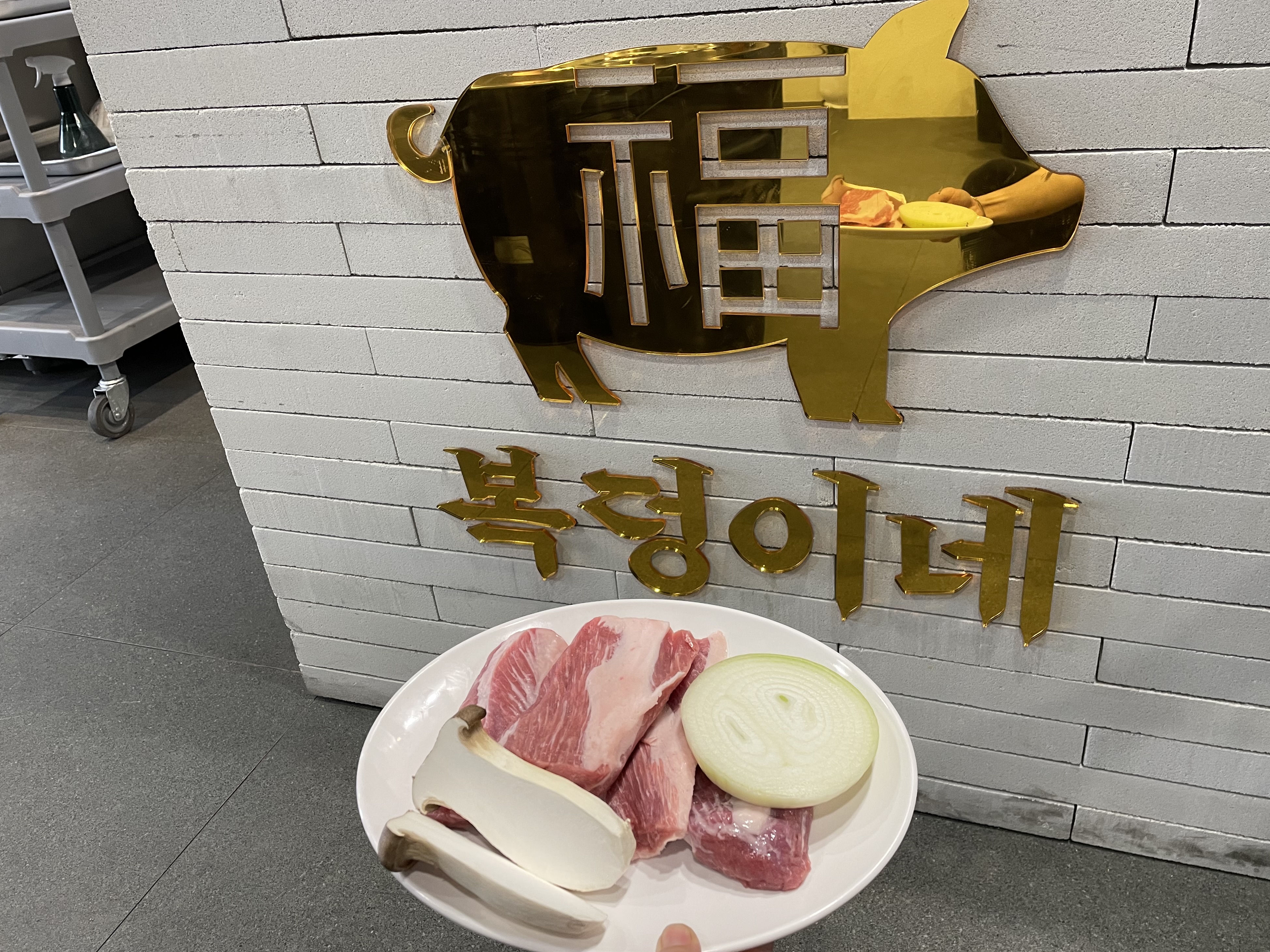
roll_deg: +6.3
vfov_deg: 51.3
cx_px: 653
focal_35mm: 27
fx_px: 991
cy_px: 467
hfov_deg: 65.3
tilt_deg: -29.7
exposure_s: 1/60
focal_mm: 4.2
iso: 100
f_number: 1.6
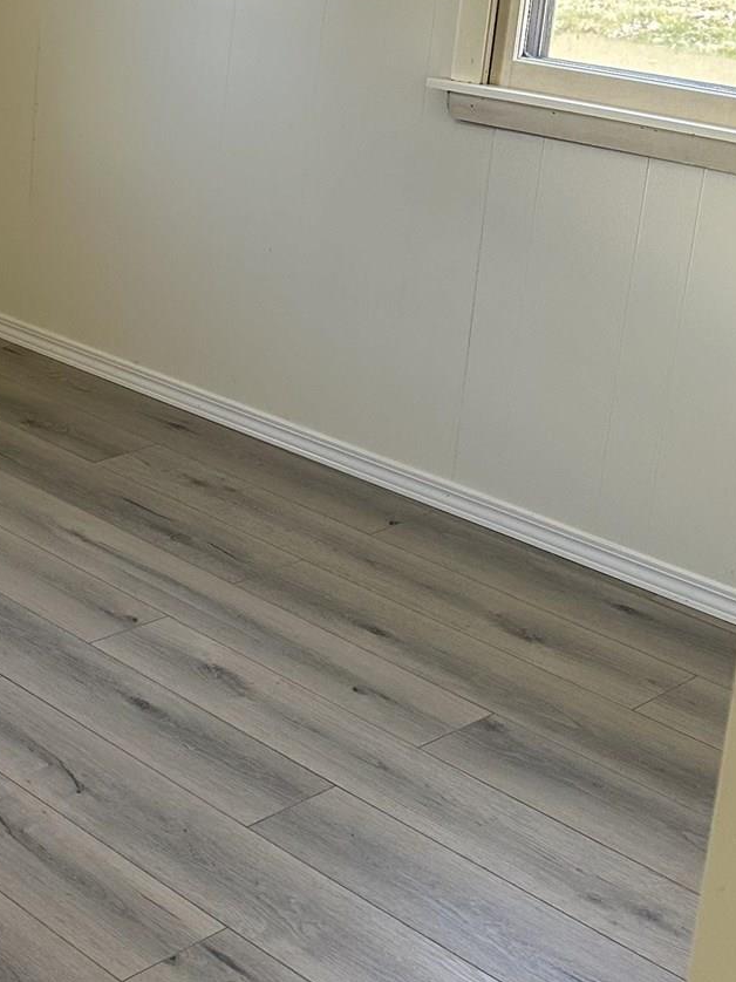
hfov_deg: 20.7
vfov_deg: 29.0
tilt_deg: -16.1
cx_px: -168
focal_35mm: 66
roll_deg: -1.0
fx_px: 1872
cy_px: 253
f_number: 1.78
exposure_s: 1/121
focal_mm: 6.86
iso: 160
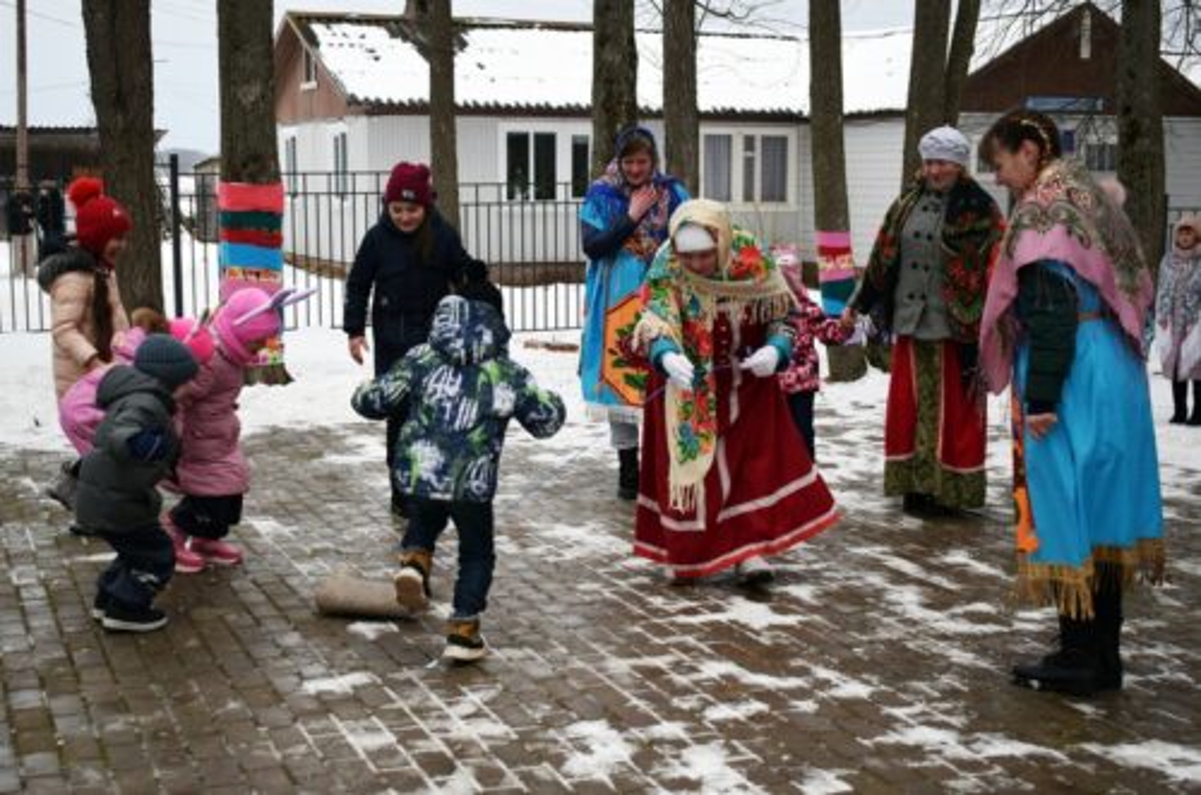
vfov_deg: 28.8
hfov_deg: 42.4
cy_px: 398
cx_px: 600
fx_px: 1548
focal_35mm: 46
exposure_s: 1/1000
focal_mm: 31
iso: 400
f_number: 4.2
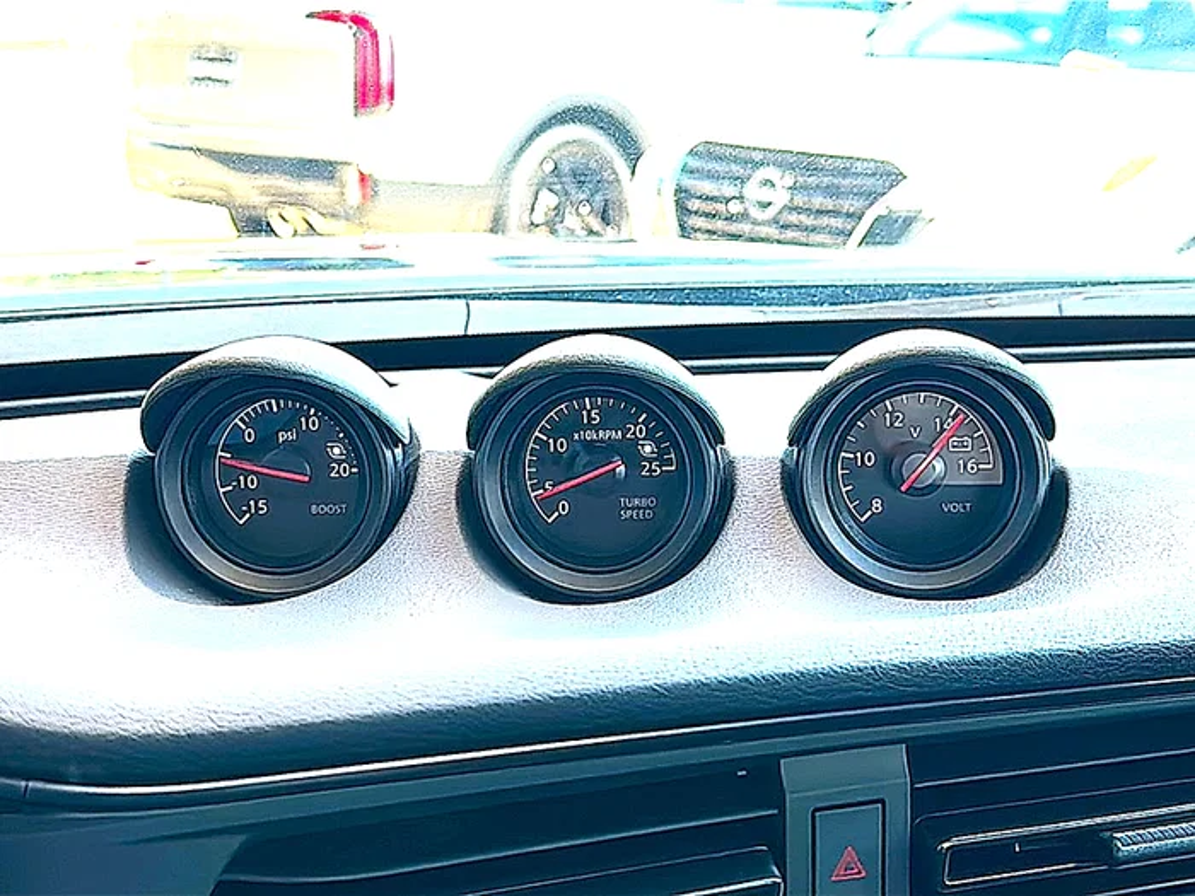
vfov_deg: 31.5
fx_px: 1588
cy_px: 448
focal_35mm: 46
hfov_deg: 41.2
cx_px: 598
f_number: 1.78
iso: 80
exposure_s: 1/538
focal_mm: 6.86
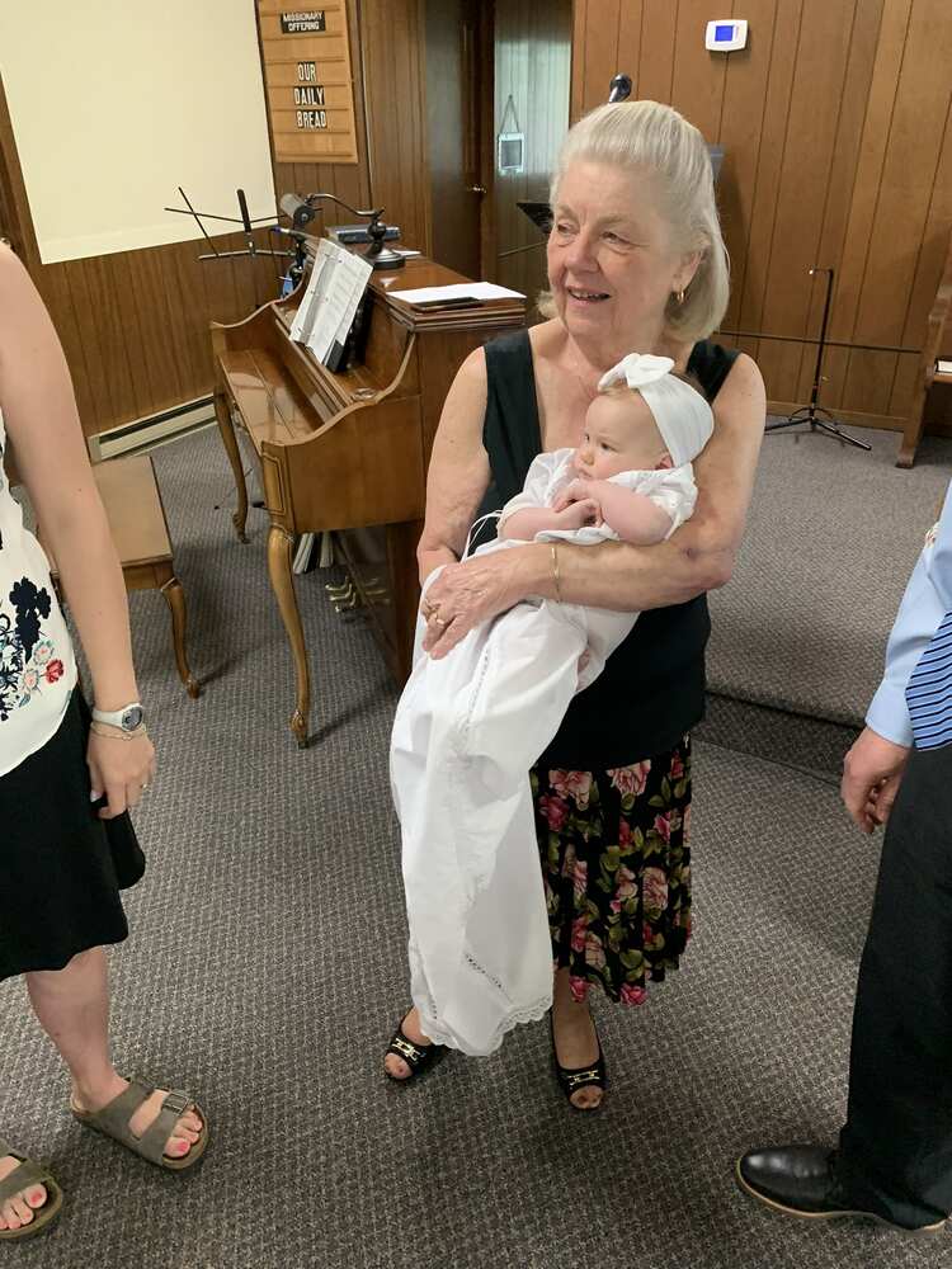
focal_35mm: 26
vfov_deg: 67.3
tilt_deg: -29.7
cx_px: 476
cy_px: 634
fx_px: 953
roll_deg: +1.0
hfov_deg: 53.1
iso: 320
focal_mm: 4.25
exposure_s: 1/40
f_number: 1.8
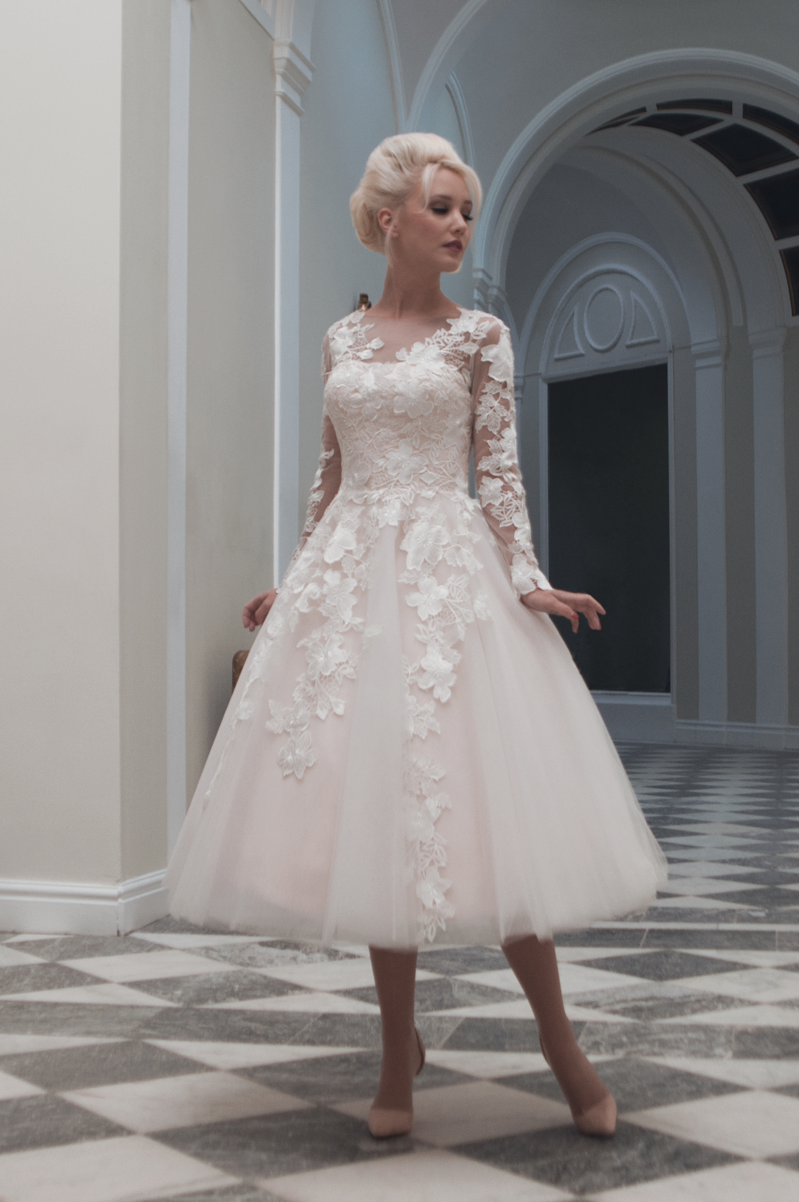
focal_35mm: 40
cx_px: 430
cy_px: 582
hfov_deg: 33.3
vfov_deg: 48.5
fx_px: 1335
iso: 200
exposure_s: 1/80
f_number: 4
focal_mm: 24
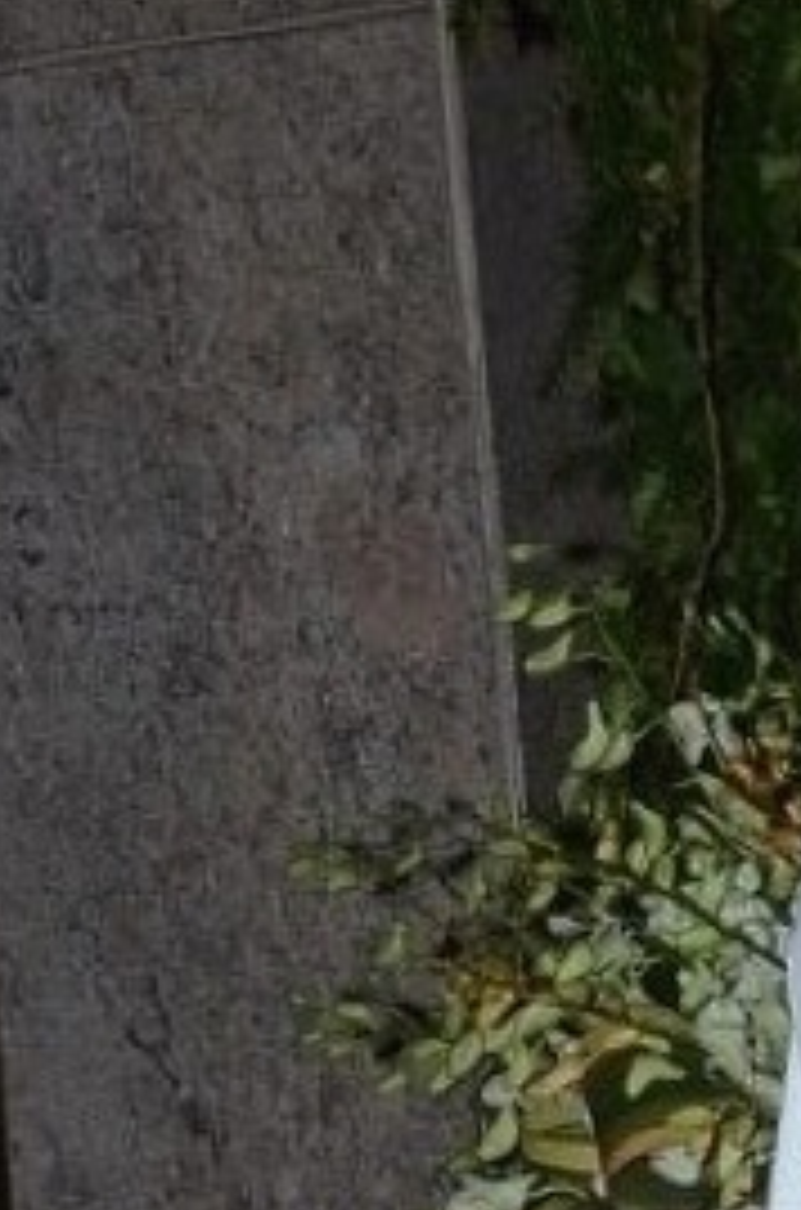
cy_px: 2530
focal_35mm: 222
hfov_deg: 5.7
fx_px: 7447
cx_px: 2524
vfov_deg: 8.7
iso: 500
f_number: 9
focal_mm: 22
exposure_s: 1/125
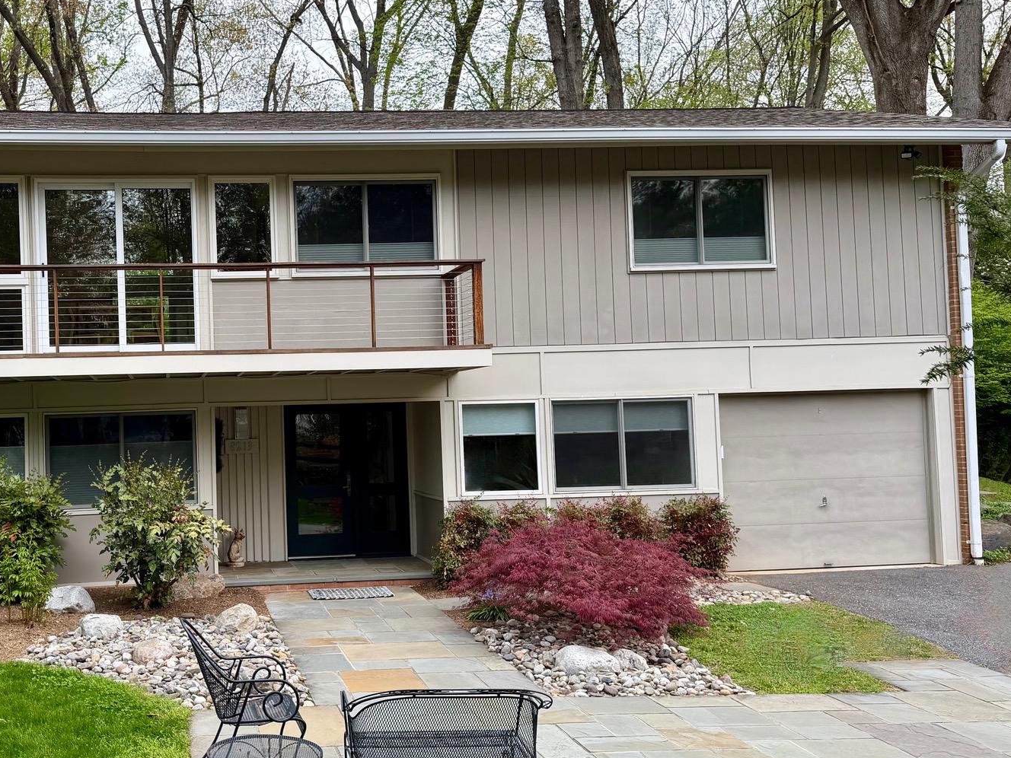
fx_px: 1081
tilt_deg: +2.2
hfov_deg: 48.7
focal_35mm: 37
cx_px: 289
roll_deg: +1.2
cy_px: 387
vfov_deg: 38.7
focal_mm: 6.76
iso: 80
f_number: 1.78
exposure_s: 1/593
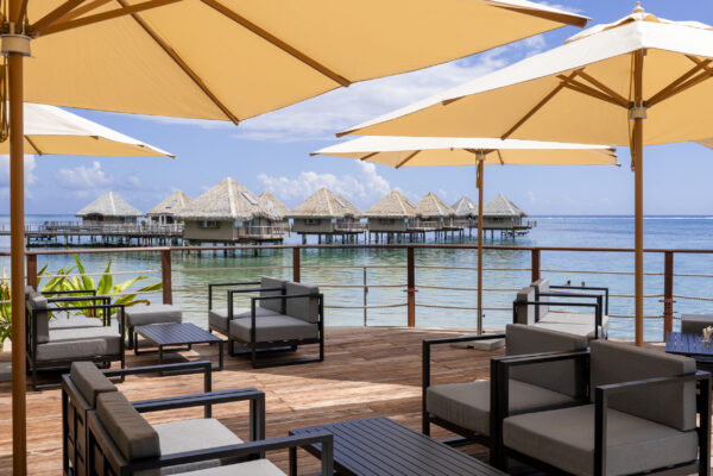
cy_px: 238
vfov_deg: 33.4
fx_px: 792
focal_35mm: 40
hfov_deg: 48.5
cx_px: 356
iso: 500
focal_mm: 37
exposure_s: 1/800
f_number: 10
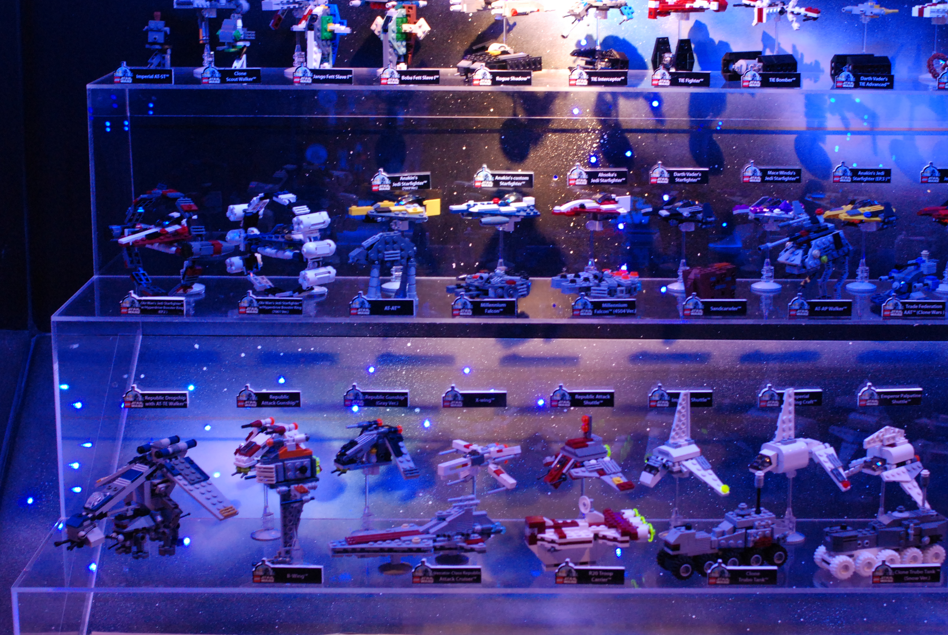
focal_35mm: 70
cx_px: 559
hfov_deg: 28.9
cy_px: 351
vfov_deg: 19.6
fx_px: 1837
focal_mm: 35
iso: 800
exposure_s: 1/30
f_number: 5.6
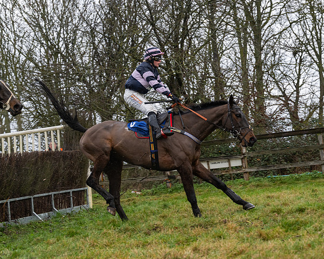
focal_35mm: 79
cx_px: 130
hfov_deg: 24.2
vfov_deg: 19.4
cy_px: 130
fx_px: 756
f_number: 4
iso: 800
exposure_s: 1/1250
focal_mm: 70
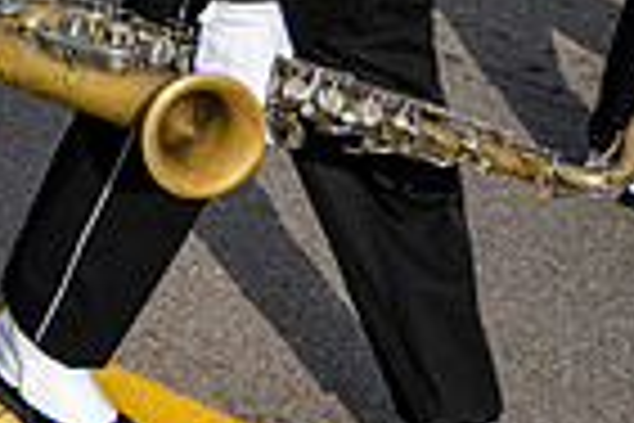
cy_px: -340
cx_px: -157
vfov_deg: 12.6
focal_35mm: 99
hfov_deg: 19.3
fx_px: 1743
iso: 125
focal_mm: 24
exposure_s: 1/1600
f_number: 4
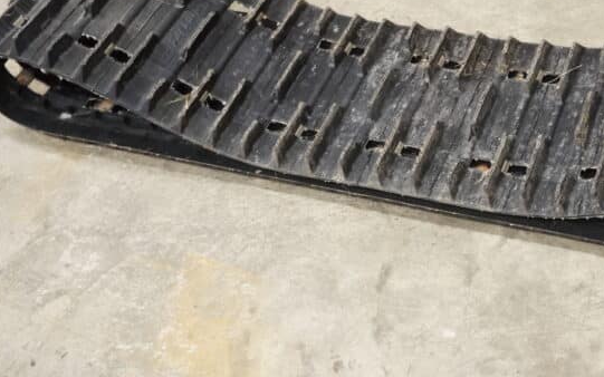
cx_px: 510
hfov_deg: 35.3
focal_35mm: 55
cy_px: 98
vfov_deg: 23.3
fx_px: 905
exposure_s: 1/60
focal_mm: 19
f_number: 5
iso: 2500
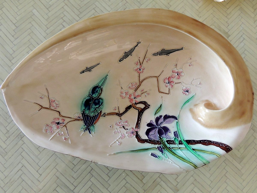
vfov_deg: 42.9
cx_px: 128
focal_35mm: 33
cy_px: 96
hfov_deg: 55.4
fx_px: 245
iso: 400
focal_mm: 5.8
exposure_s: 1/13
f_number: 3.2
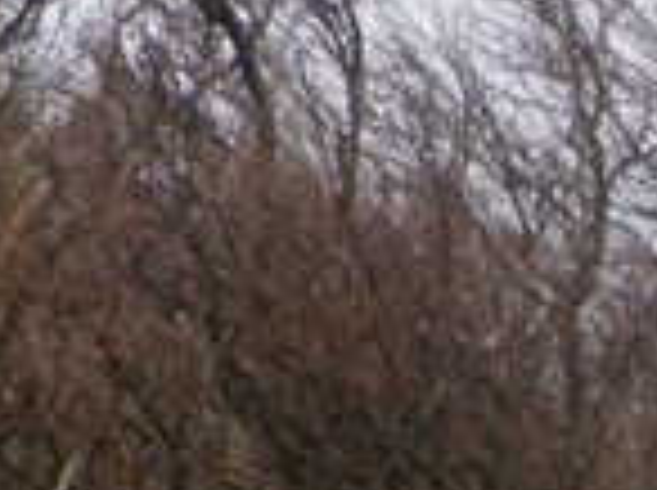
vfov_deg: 7.5
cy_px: 791
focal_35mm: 192
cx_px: 1494
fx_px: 3638
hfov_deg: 9.4
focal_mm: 6.2
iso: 64
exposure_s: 1/125
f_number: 6.3
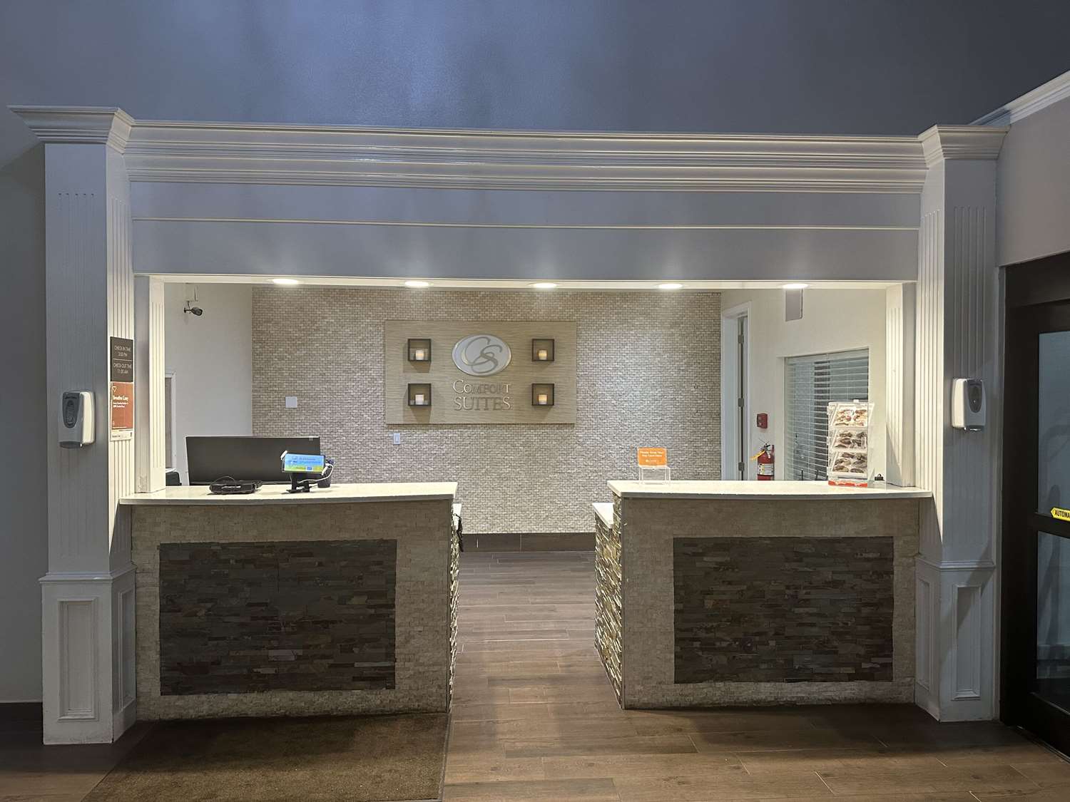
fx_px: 742
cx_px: 535
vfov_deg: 56.8
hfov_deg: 71.6
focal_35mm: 24
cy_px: 401
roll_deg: +0.4
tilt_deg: -0.7
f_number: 1.78
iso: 400
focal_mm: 6.86
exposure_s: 1/60
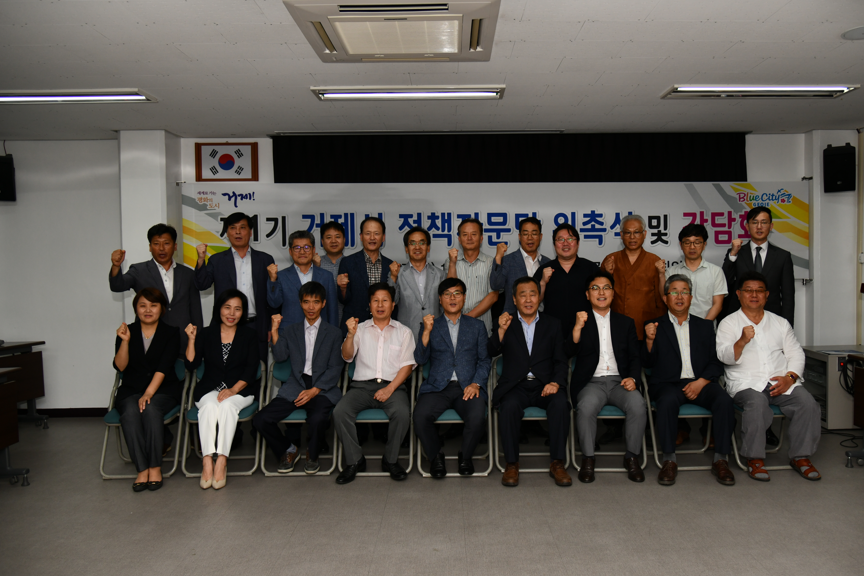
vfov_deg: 46.4
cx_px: 466
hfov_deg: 65.4
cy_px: 287
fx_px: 672
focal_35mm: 28
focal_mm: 24
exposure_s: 1/250
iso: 400
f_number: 4
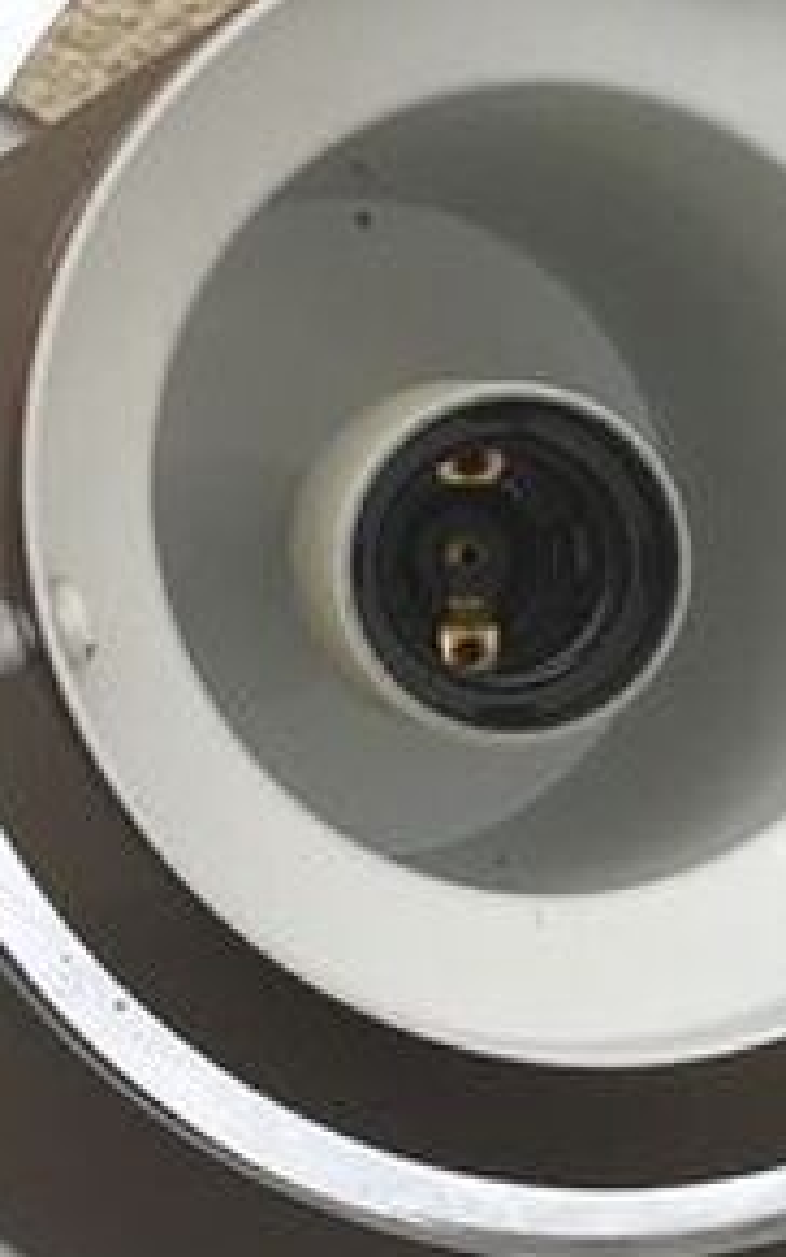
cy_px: 659
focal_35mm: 141
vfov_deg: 14.8
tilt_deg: -40.2
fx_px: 4830
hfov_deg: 9.3
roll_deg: -7.1
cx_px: 760
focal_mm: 4.15
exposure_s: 1/345
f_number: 2.2
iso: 25
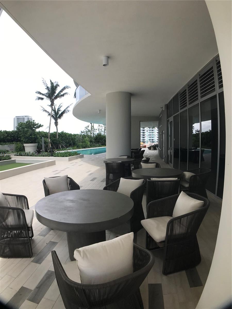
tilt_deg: -3.1
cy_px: 154
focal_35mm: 28
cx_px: 116
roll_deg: +0.2
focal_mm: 3.99
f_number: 1.8
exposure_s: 1/720
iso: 20
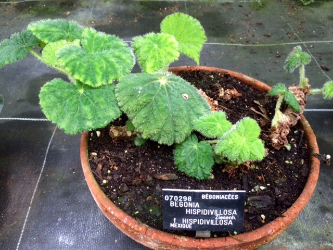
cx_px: 166
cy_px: 125
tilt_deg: -46.7
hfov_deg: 61.7
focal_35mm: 29
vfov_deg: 48.2
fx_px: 279
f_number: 2.2
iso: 200
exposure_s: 1/30
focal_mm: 4.15
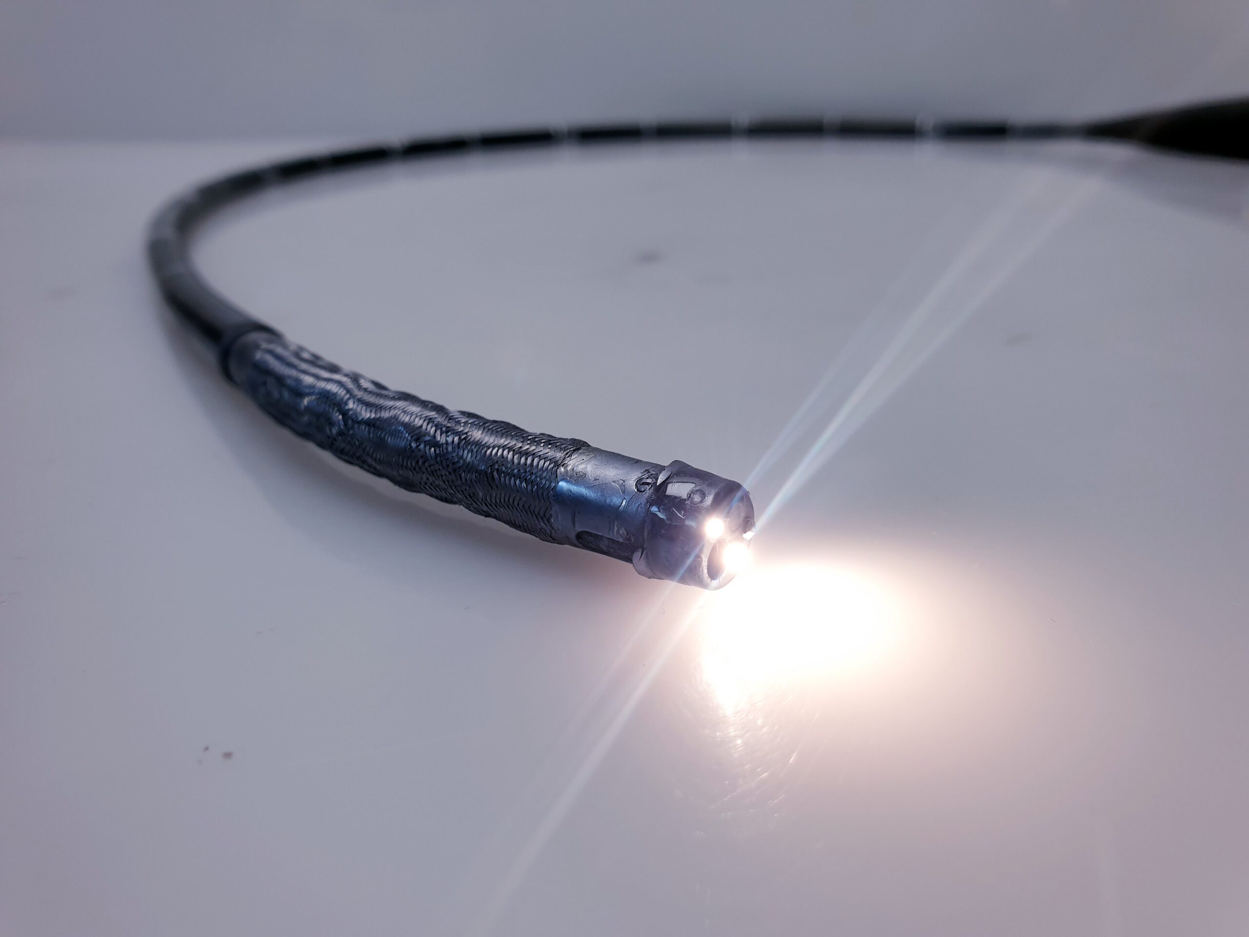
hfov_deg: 67.3
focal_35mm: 26
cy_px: 468
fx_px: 938
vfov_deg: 53.1
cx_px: 624
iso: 50
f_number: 2.4
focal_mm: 4.3
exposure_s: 1/131
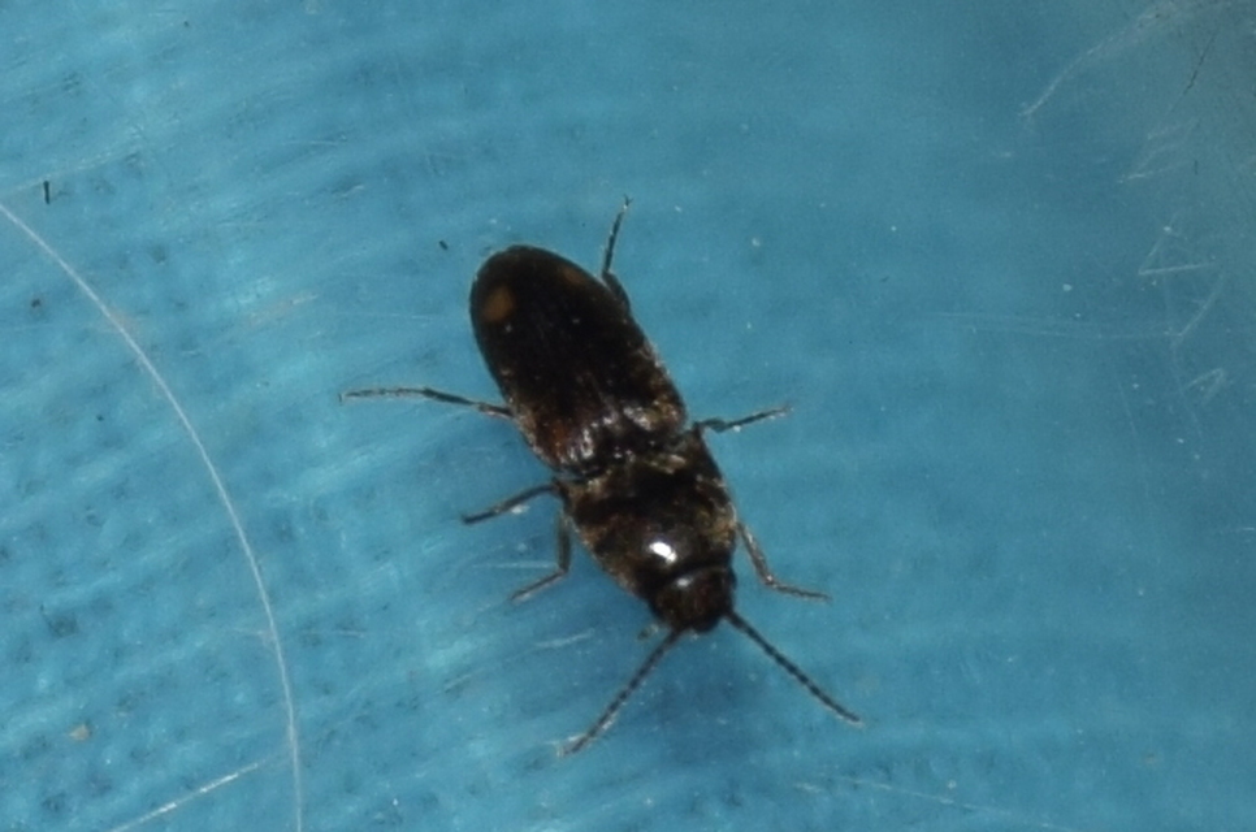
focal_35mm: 210
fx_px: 7312
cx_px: 628
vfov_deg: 6.5
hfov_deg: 9.8
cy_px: 416
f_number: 8
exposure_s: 1/60
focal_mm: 140
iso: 100
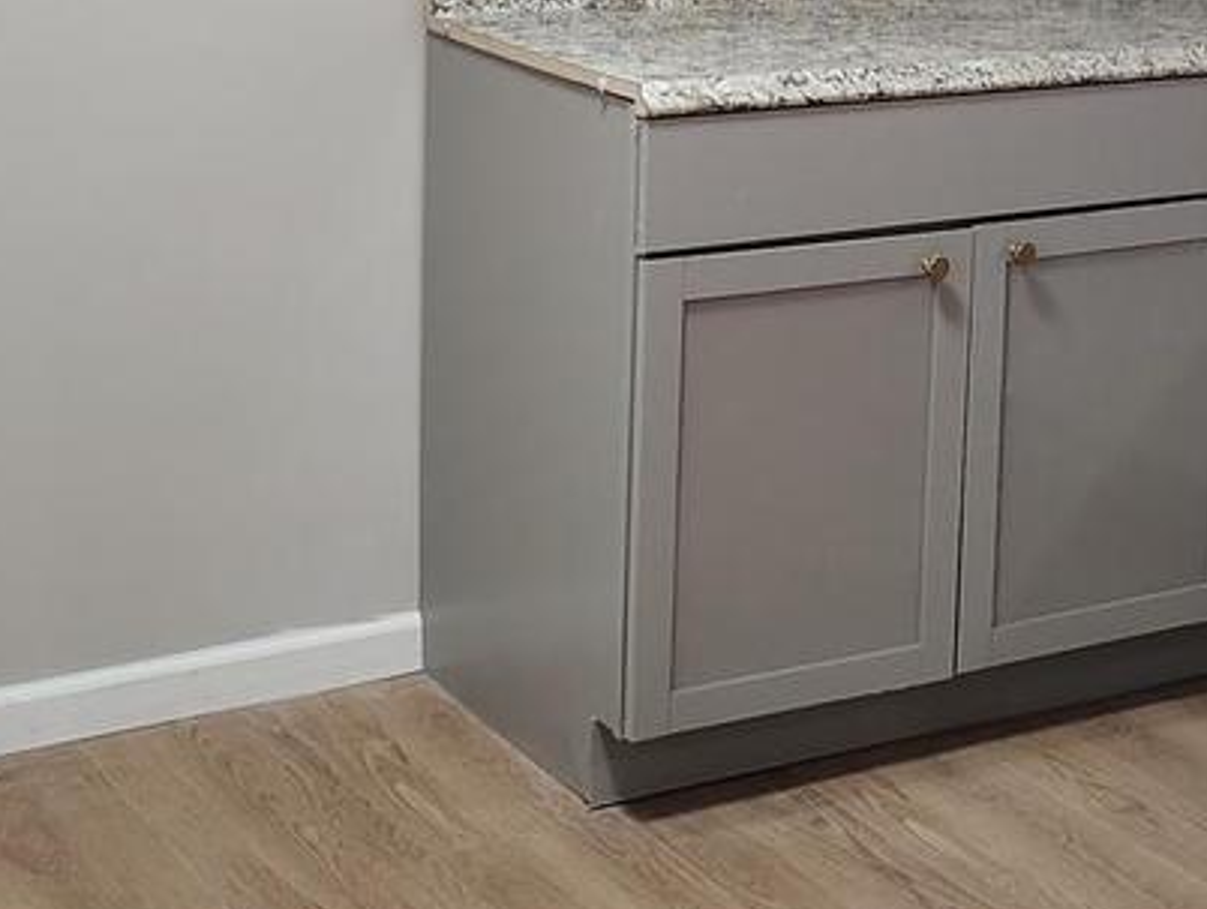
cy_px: -12
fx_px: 3004
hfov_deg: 22.1
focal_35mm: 86
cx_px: 1135
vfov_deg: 16.8
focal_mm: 5.56
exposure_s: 1/60
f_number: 1.8
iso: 1056
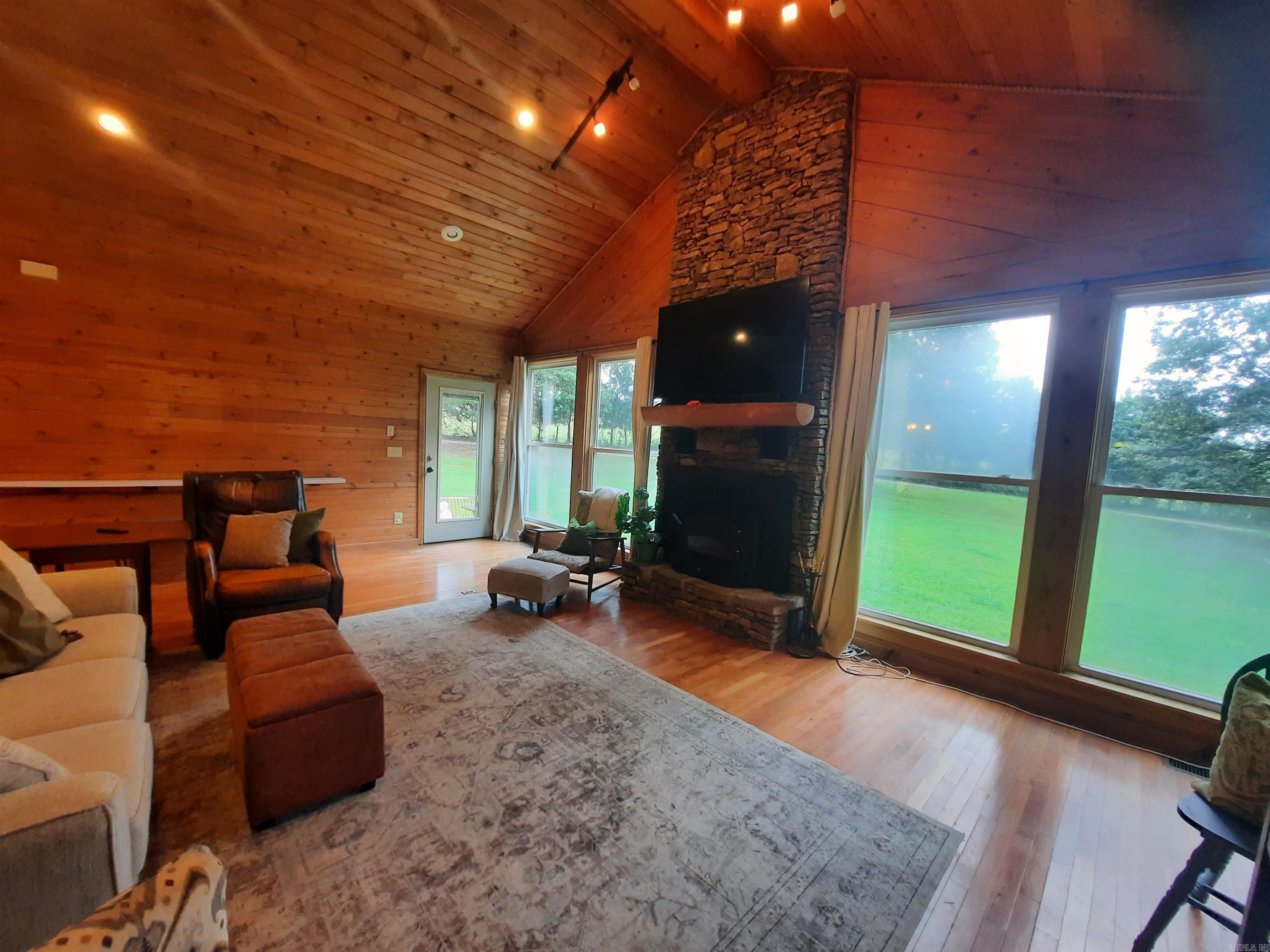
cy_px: 476
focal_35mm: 13
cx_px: 635
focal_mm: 1.74
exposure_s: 1/40
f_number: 2.2
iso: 80
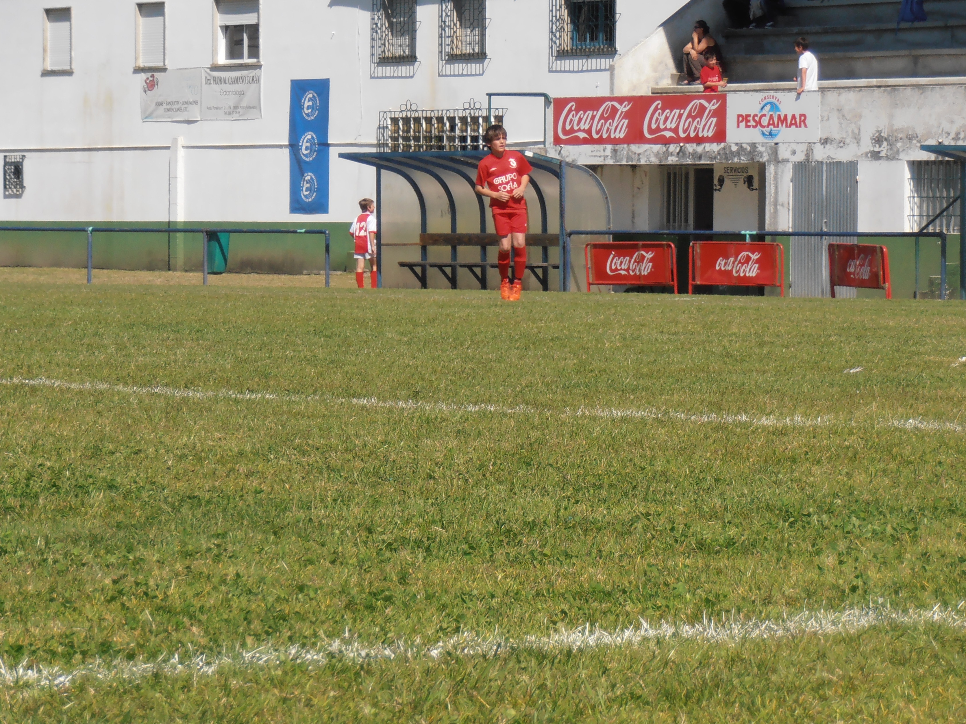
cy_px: 455
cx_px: 563
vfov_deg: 7.0
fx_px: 5944
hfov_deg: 9.3
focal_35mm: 213
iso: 80
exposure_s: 1/640
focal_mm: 29.44
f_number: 5.9
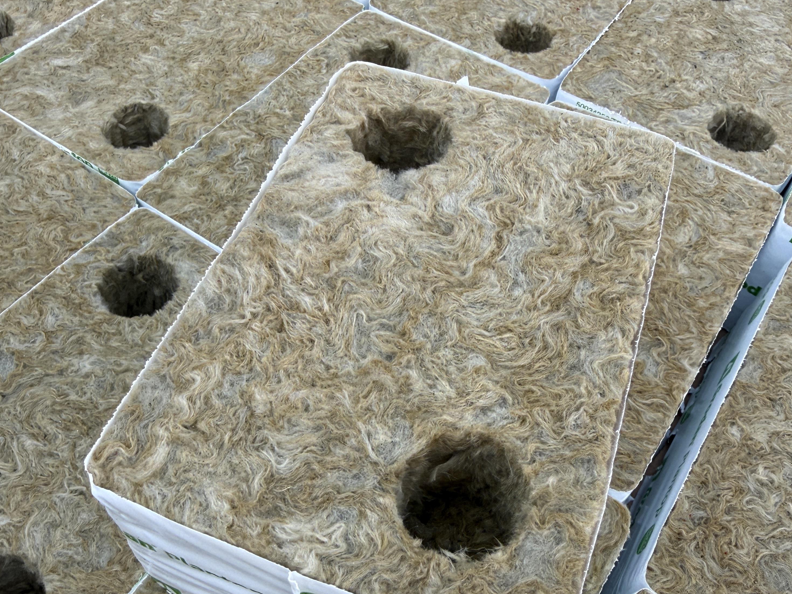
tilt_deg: -52.6
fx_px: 755
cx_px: 386
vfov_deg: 42.9
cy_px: 331
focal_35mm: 33
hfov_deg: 55.3
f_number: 2.2
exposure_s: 1/238
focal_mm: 2.22
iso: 40
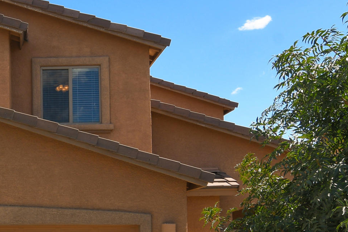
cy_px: 177
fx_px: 570
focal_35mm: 59
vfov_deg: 22.8
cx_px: -3
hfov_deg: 31.3
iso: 100
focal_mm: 13
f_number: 13
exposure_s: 1/160
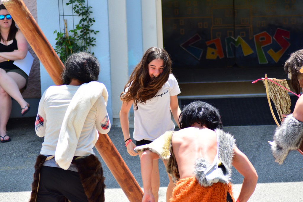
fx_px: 1704
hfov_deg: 10.2
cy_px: 101
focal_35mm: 202
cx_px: 152
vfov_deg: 6.8
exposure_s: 1/1250
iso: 450
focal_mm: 135
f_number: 4.2
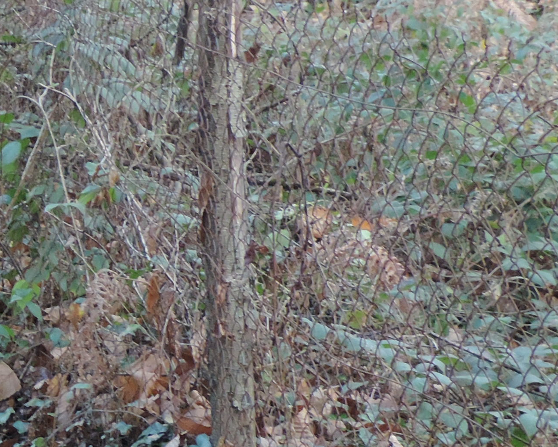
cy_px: 365
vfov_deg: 9.7
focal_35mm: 159
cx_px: -212
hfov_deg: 11.7
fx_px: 2626
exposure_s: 1/50
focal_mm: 7.6
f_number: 3.4
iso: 320
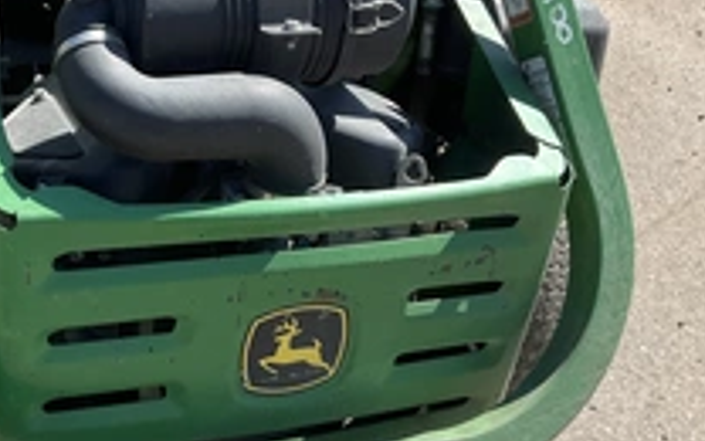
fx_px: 1134
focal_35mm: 59
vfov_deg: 21.9
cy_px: 302
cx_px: 220
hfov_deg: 34.1
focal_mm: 3
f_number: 1.8
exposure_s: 1/883
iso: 25
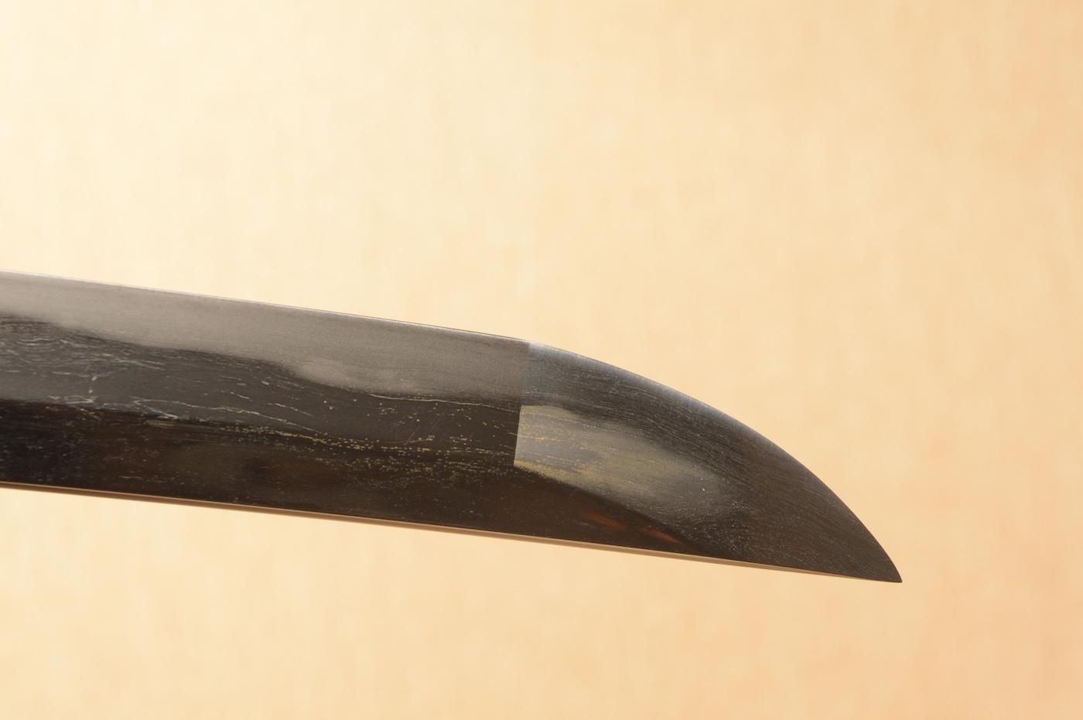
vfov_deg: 9.6
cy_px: 360
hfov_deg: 14.4
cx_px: 542
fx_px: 4283
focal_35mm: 142
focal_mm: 95
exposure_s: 1/1.6
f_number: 11
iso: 400
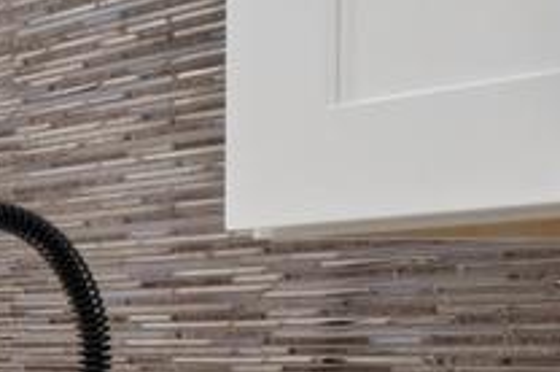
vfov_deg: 13.0
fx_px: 1615
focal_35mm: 104
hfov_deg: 10.1
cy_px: 334
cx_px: -1311
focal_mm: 10
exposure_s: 1/3.33
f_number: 8
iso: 250
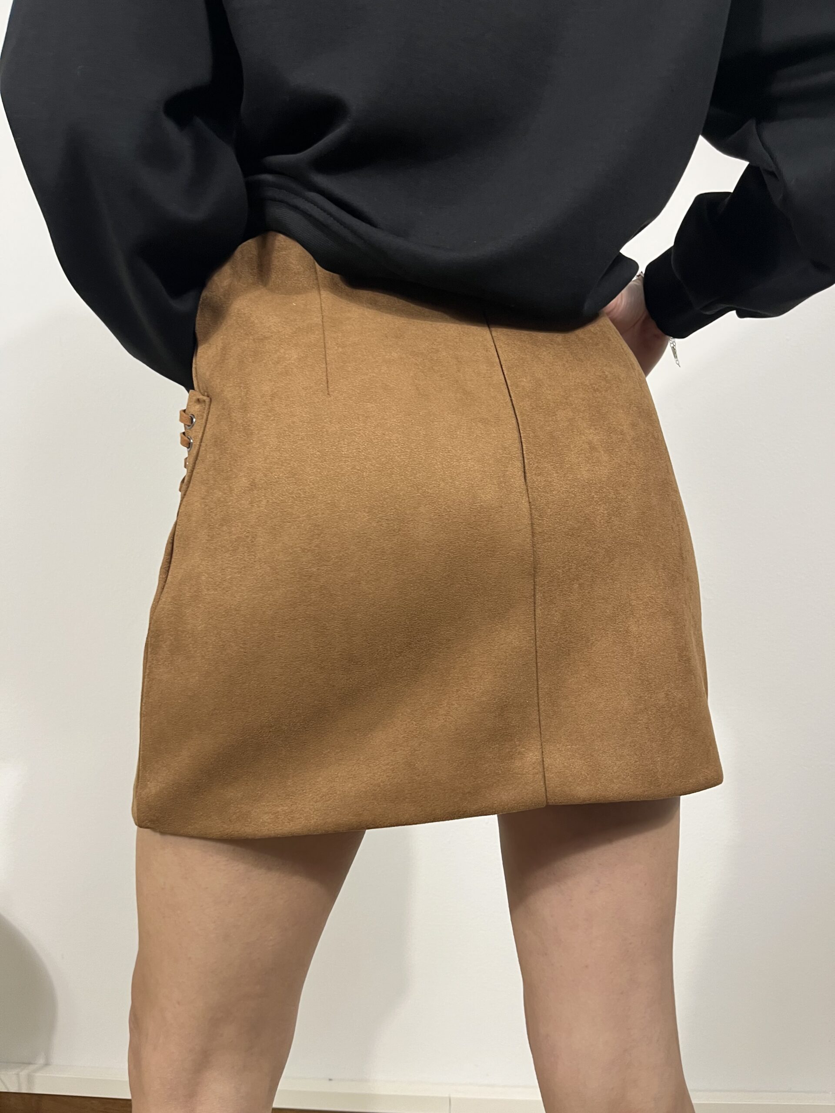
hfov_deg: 53.1
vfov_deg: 67.3
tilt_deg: +2.8
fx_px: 836
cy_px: 556
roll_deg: -2.3
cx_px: 418
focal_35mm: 26
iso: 100
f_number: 1.6
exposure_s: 1/50
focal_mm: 5.1
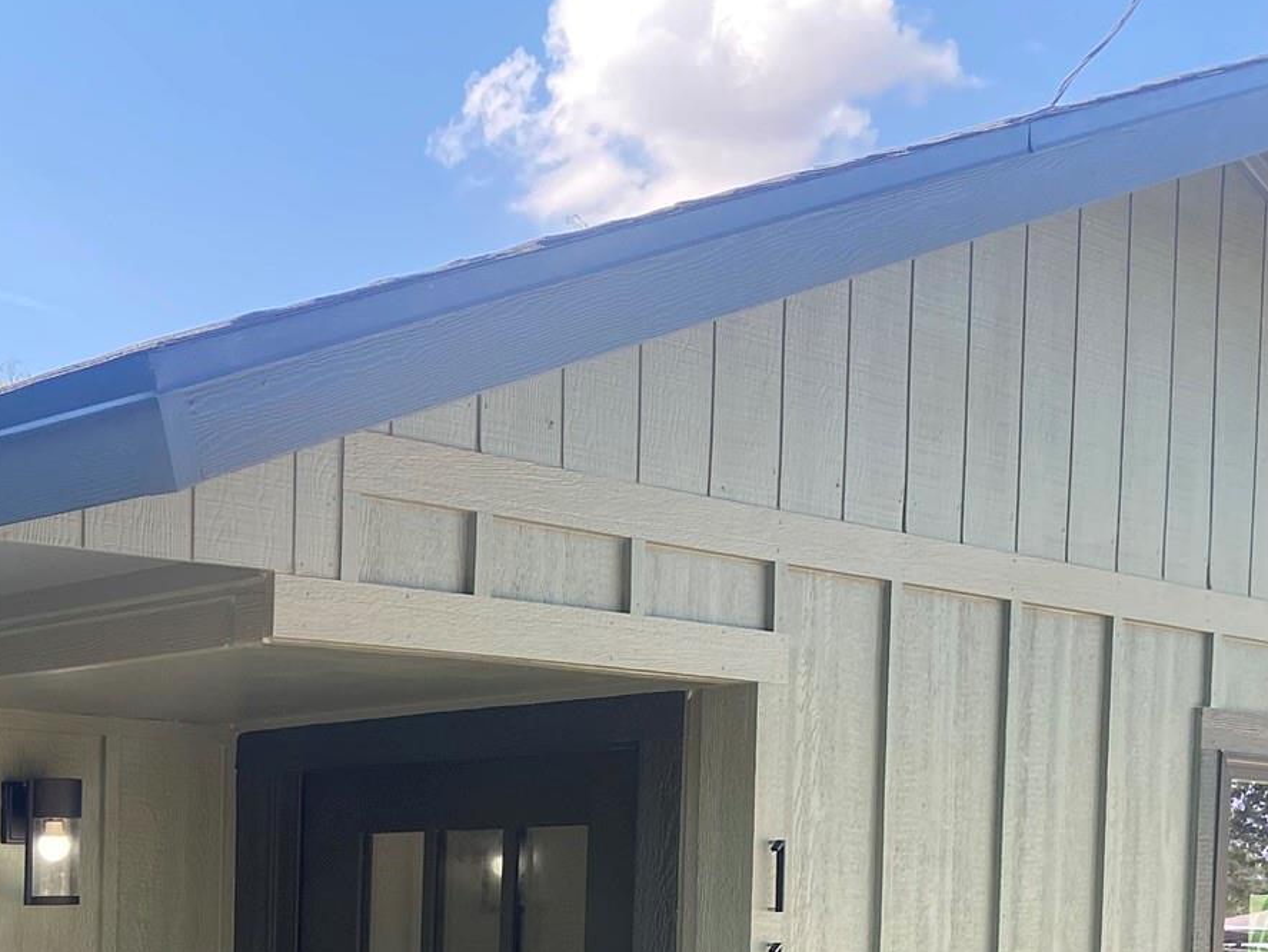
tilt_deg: -5.0
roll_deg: -0.2
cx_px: -193
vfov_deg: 22.8
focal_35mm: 60
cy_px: 1084
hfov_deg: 28.6
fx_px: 2199
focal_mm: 4.25
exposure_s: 1/502
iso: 32
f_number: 1.8
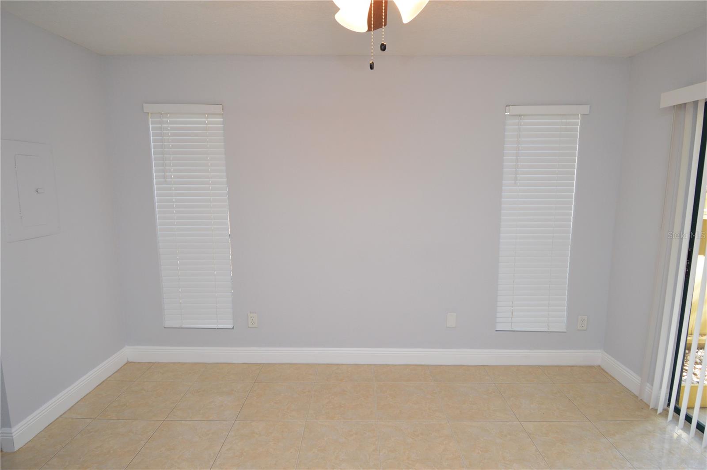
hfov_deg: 90.1
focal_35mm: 18
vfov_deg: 67.3
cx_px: 354
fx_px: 353
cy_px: 235
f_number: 4
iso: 400
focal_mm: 12
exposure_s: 1/60
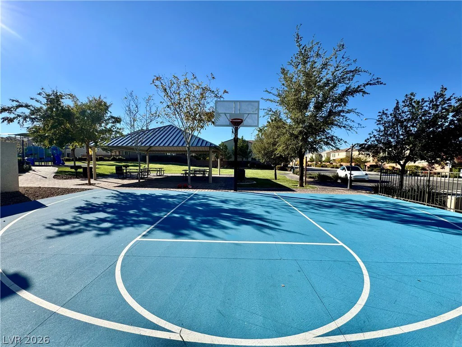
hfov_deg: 102.1
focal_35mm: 14
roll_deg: -0.5
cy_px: 174
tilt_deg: -4.1
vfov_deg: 85.7
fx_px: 187
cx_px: 231
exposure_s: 1/1323
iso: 50
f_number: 2.2
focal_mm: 2.22
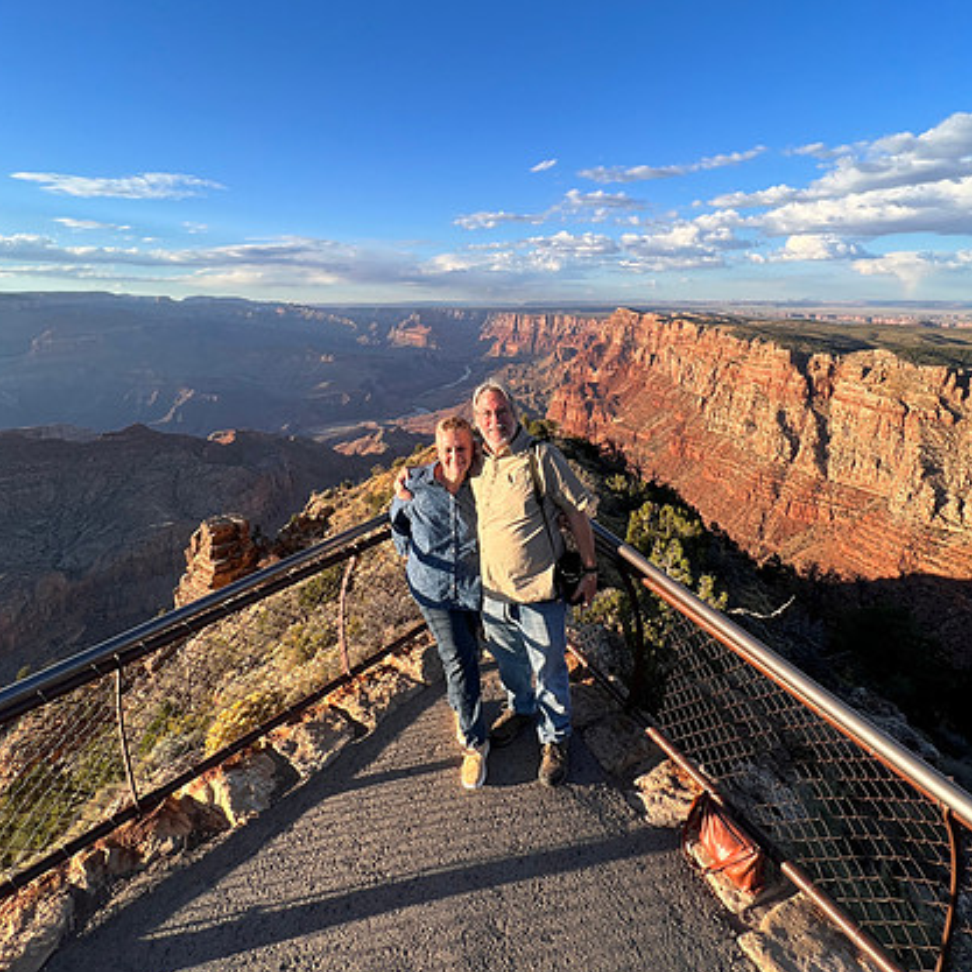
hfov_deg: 87.4
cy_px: 413
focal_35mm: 16
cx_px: 491
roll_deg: +0.5
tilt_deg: -11.4
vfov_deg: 86.8
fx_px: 508
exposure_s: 1/779
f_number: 1.8
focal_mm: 1.57
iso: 32
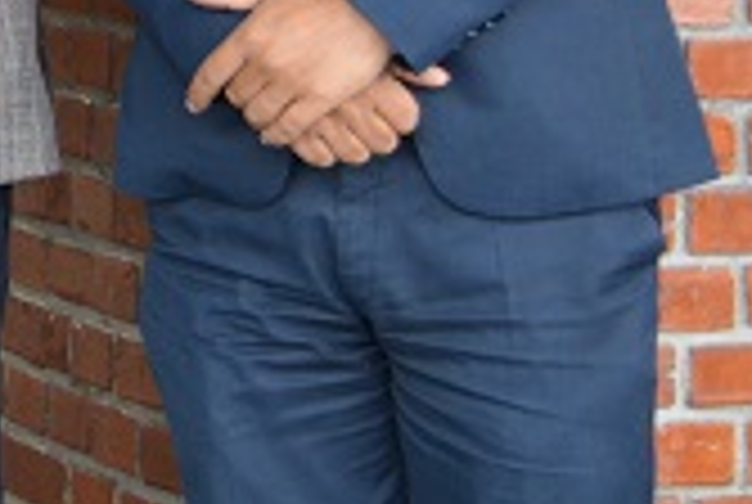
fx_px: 4499
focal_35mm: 215
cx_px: -955
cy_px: -412
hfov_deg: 8.8
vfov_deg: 6.3
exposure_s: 1/60
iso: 640
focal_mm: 30
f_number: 5.6
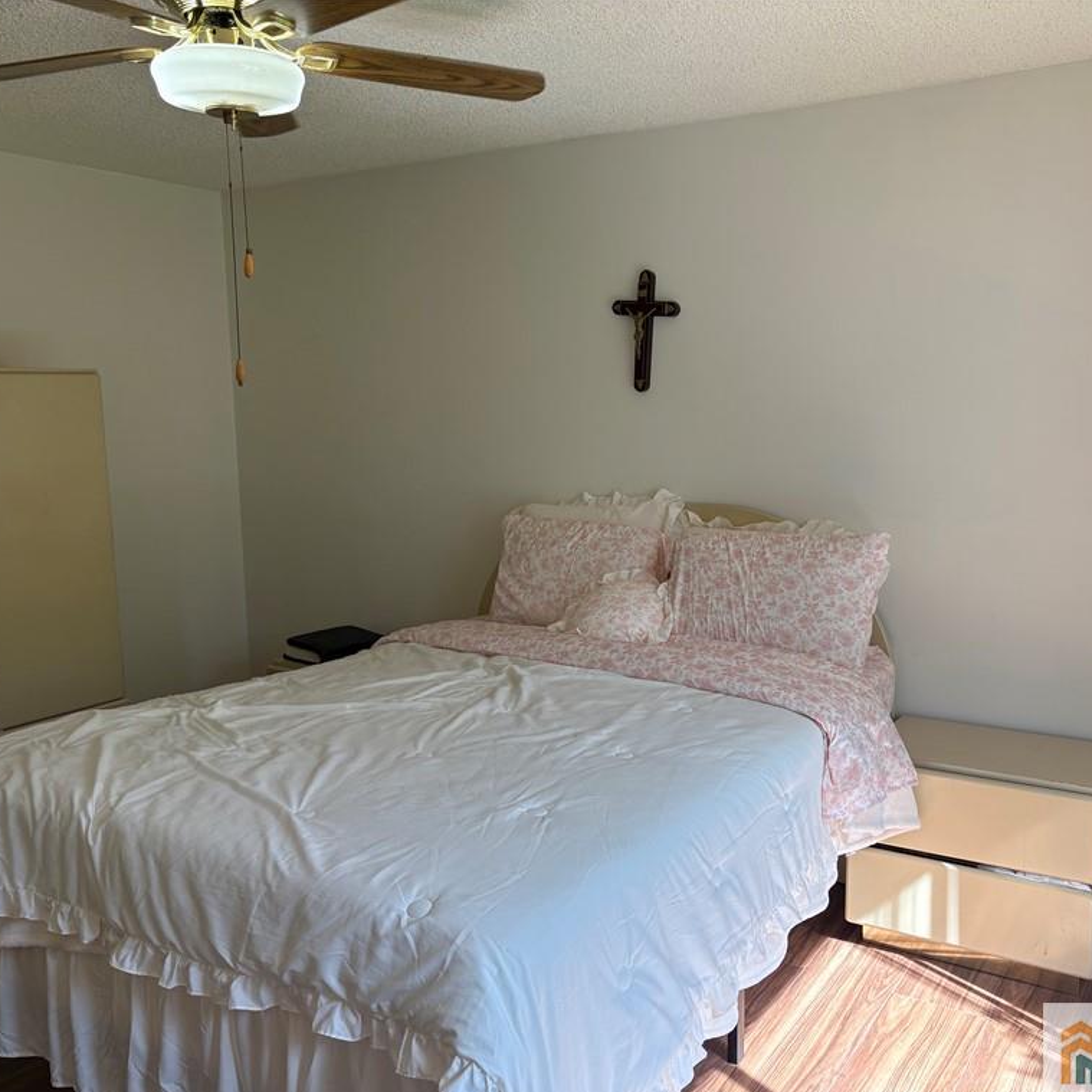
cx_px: 600
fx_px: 1106
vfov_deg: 52.5
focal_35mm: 31
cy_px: 550
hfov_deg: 52.4
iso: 64
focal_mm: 5.96
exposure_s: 1/229
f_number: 1.6
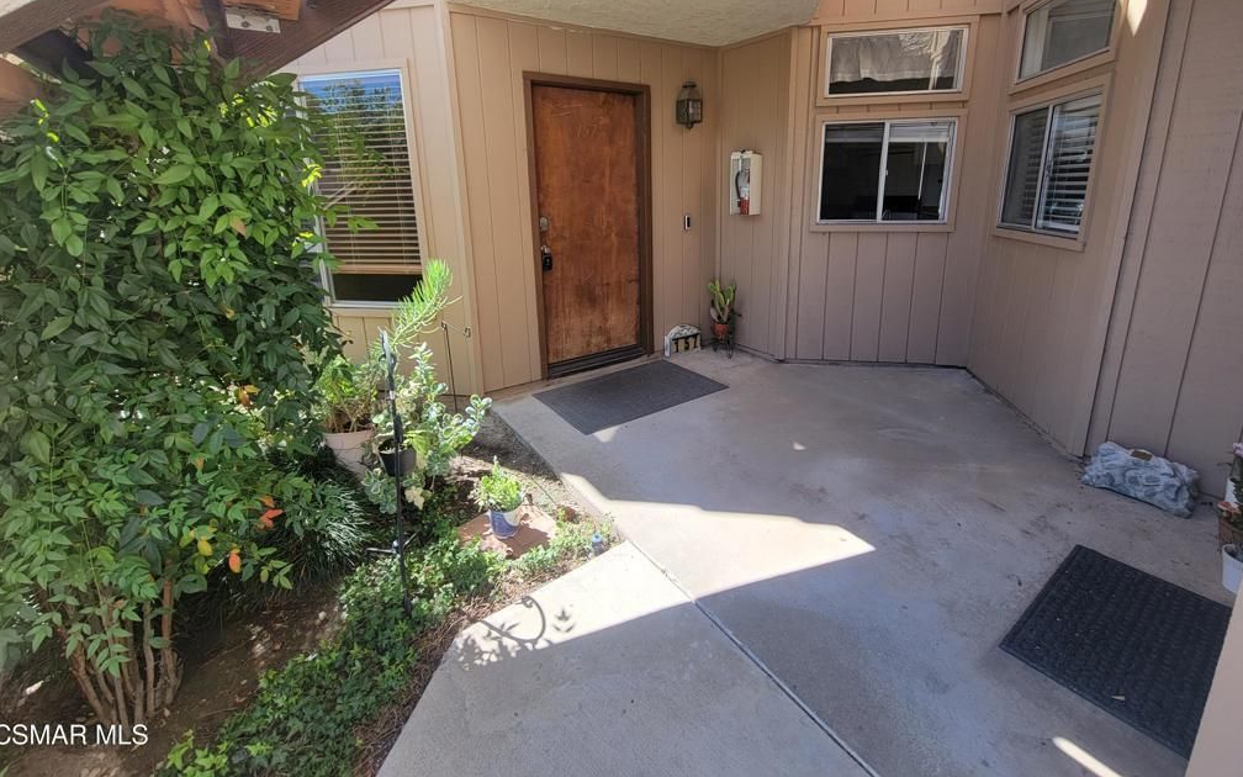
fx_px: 474
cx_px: 622
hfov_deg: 105.3
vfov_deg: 77.6
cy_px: 305
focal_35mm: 14
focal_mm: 2.2
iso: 50
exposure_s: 1/250
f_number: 2.2
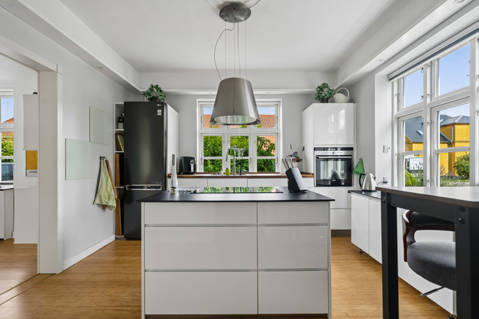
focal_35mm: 16
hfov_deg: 96.7
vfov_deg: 73.7
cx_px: 240
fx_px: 213
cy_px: 160
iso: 400
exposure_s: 1/100
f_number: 5.6
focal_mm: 16
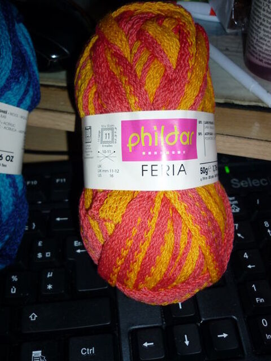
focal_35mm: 33
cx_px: 136
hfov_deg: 42.9
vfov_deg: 55.4
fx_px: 344
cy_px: 180
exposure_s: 1/60
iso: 100
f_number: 2.8
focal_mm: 5.5
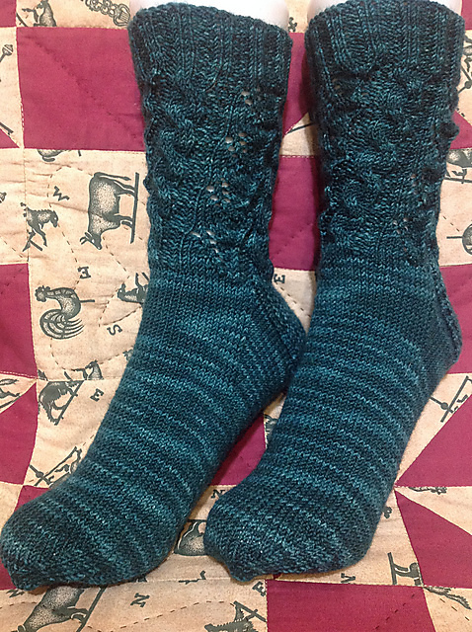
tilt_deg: -31.4
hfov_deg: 40.6
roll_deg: +0.8
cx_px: 236
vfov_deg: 52.7
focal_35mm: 35
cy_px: 316
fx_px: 638
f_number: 2.4
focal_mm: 4.28
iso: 200
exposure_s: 1/15
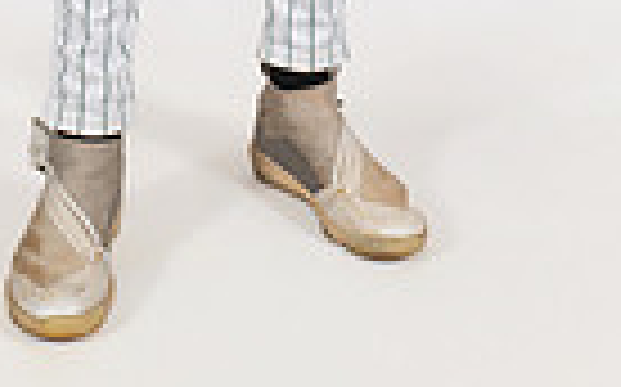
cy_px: -598
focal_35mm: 126
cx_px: 220
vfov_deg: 9.1
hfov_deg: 16.6
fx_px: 2131
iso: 640
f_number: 8
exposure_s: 1/320
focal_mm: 38
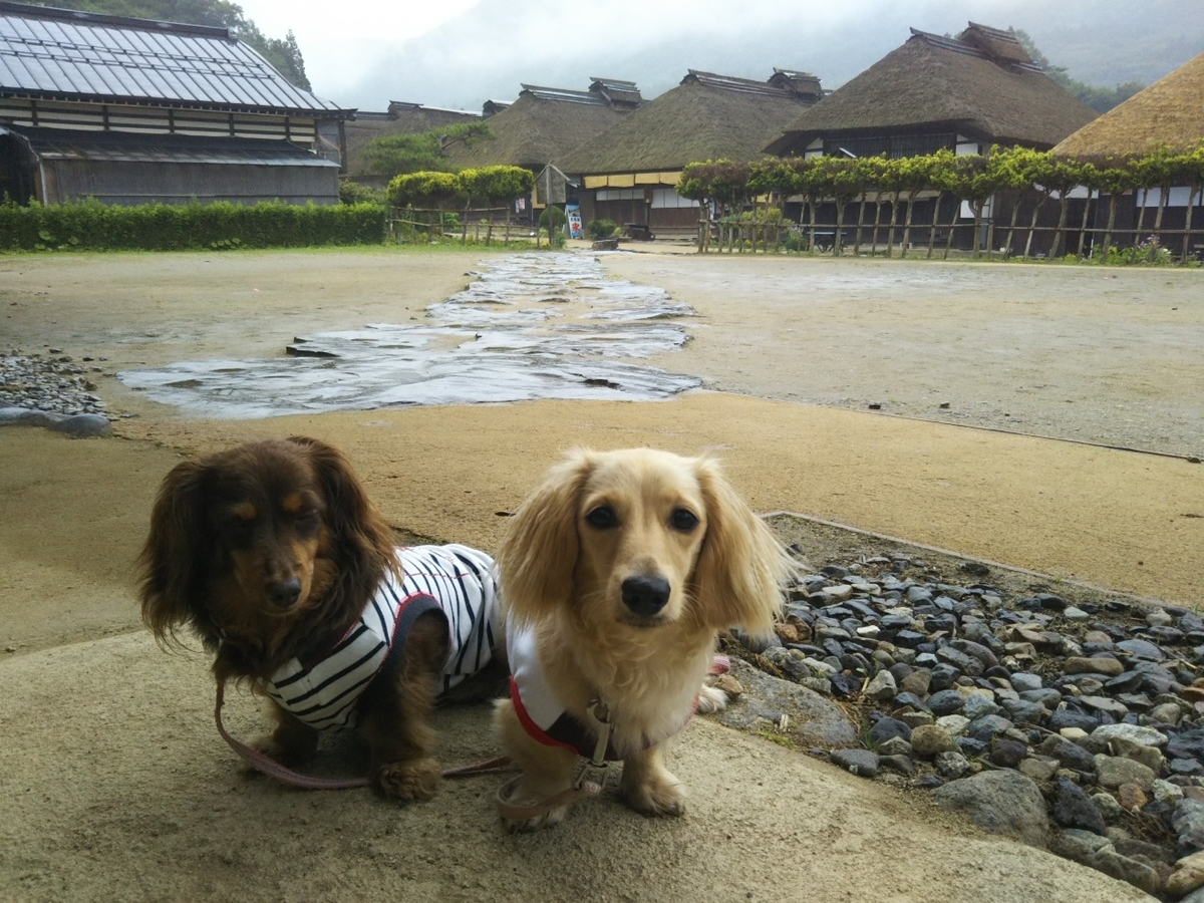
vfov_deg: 46.8
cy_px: 452
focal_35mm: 30
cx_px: 602
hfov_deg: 60.0
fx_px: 1043
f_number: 2.2
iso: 50
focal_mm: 4
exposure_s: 1/120
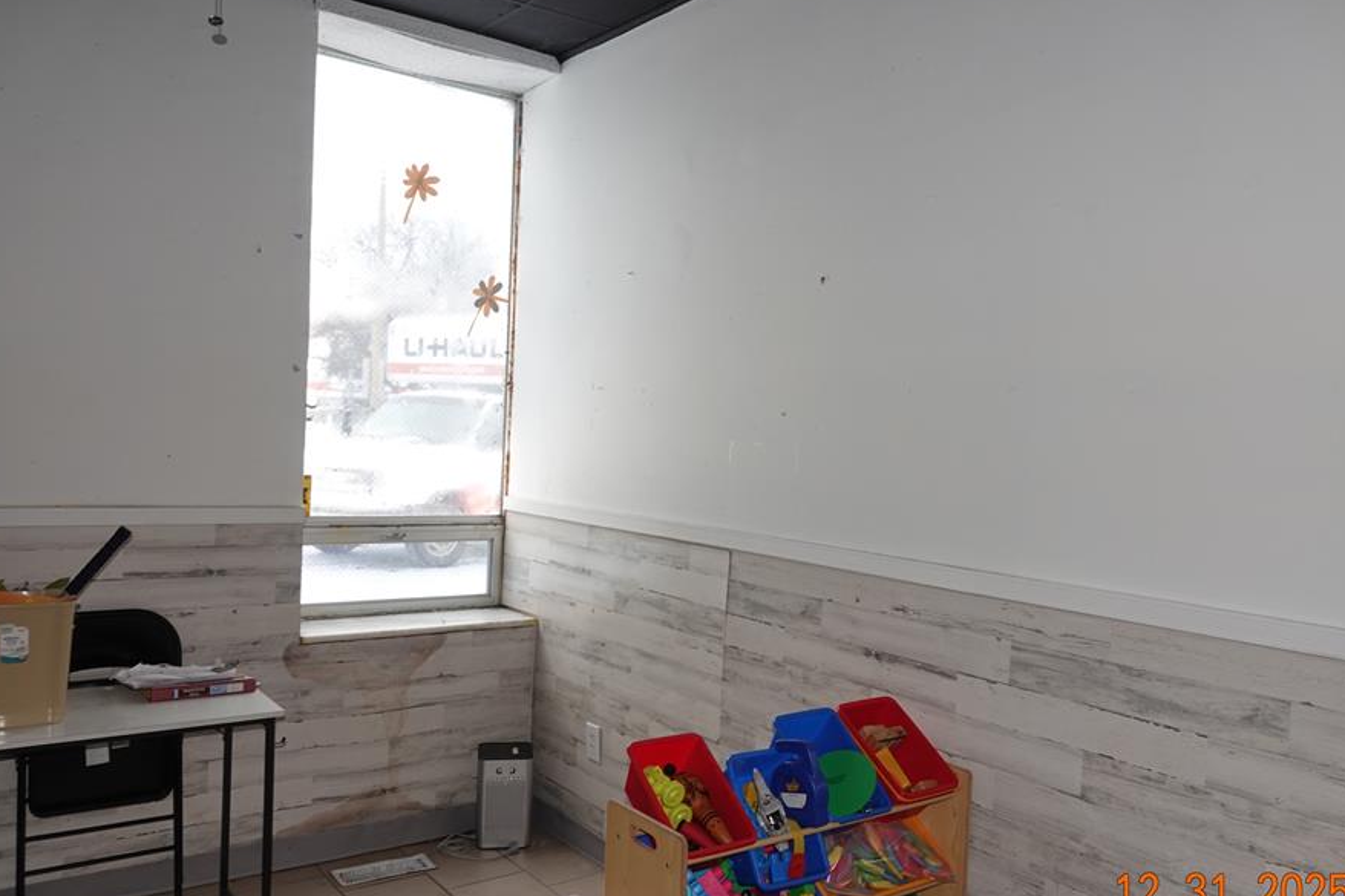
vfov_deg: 46.4
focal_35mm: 28
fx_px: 1046
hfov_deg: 65.5
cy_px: 475
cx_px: 668
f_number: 2.5
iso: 100
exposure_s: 1/40
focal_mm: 8.8
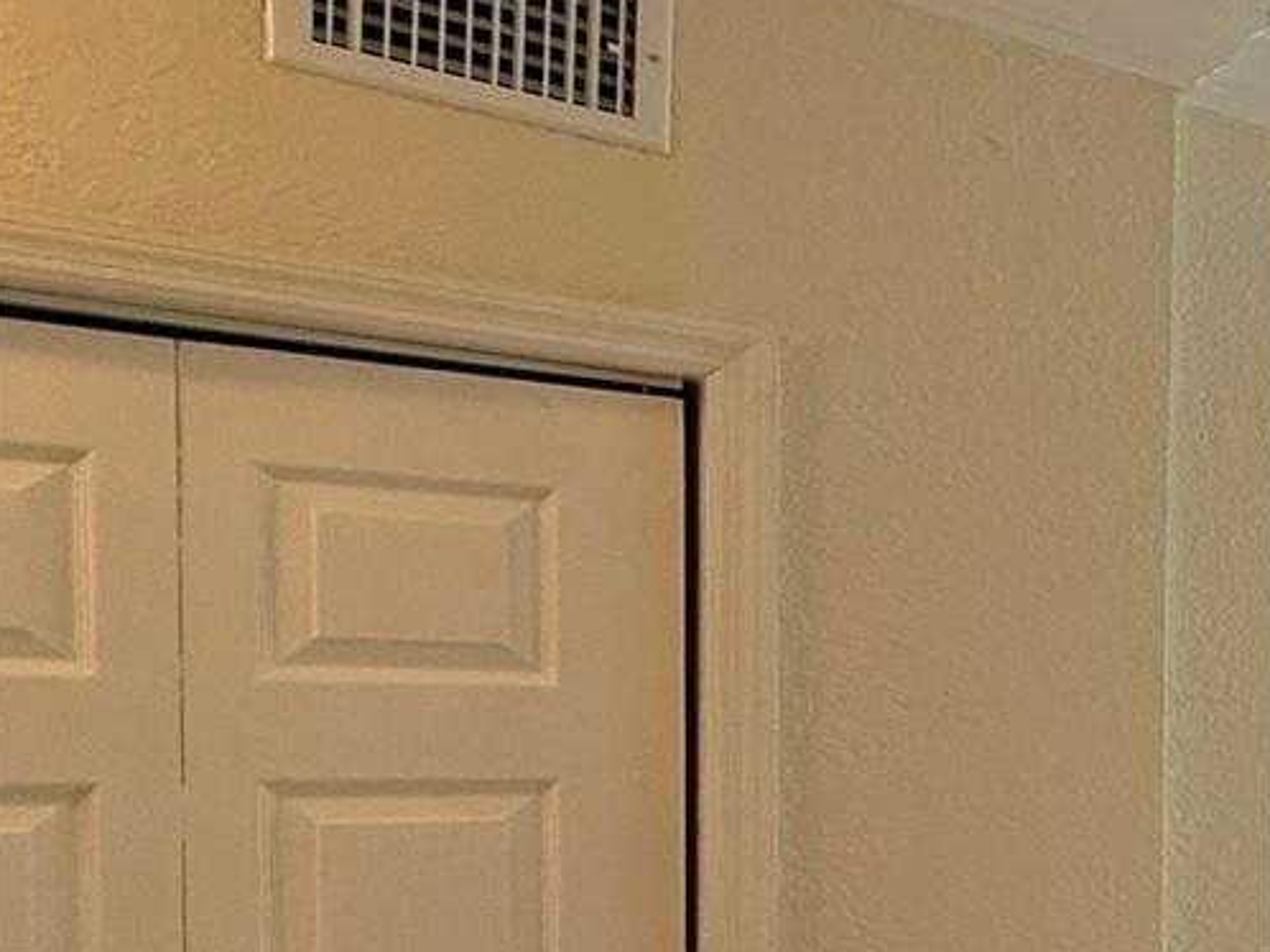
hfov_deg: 26.2
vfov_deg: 31.3
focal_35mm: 45
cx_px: 2030
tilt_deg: -1.8
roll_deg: -1.3
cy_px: 773
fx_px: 1650
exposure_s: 1/120
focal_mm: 2.22
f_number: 2.2
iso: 100
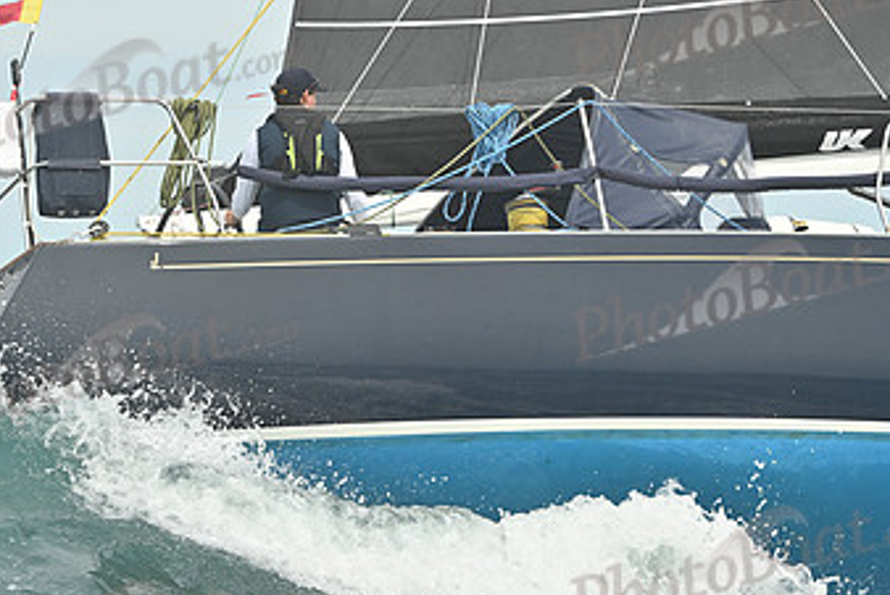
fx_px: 2969
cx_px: 437
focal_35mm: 120
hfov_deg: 17.0
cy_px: 194
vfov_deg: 11.4
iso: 320
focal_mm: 70
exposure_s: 1/1250
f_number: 8
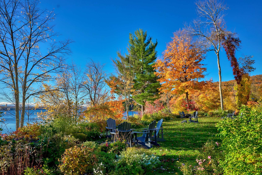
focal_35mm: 28
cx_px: 131
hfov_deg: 65.5
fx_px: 204
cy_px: 88
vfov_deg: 46.4
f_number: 20
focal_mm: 28
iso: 1000
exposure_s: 1/80
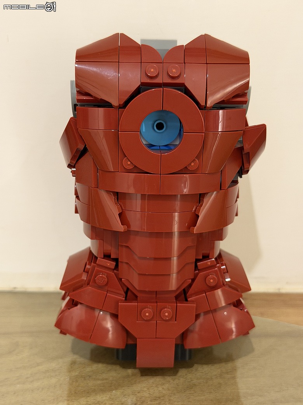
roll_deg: -0.3
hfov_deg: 30.3
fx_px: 560
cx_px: 152
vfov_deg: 39.7
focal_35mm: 48
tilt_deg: -24.9
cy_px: 202
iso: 500
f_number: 1.78
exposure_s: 1/40
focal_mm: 6.76
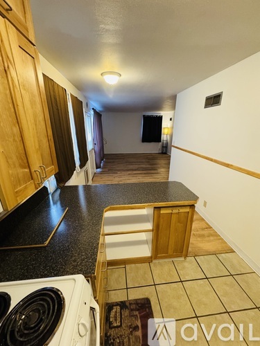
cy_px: 173
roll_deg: +0.4
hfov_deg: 85.7
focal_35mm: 14
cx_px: 130
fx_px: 140
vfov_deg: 102.1
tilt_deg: -18.7
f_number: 2.2
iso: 640
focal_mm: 2.22
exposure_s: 1/60
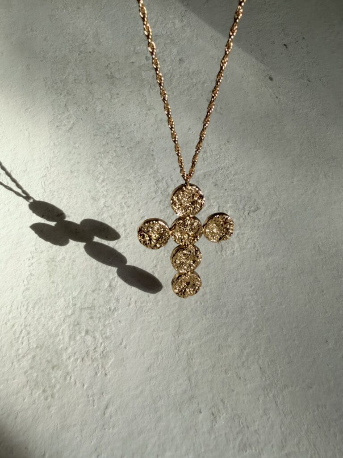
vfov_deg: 71.6
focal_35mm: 24
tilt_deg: -27.7
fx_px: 317
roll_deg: +0.2
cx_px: 172
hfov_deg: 56.8
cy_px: 229
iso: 40
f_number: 2.2
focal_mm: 2.22
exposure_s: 1/553
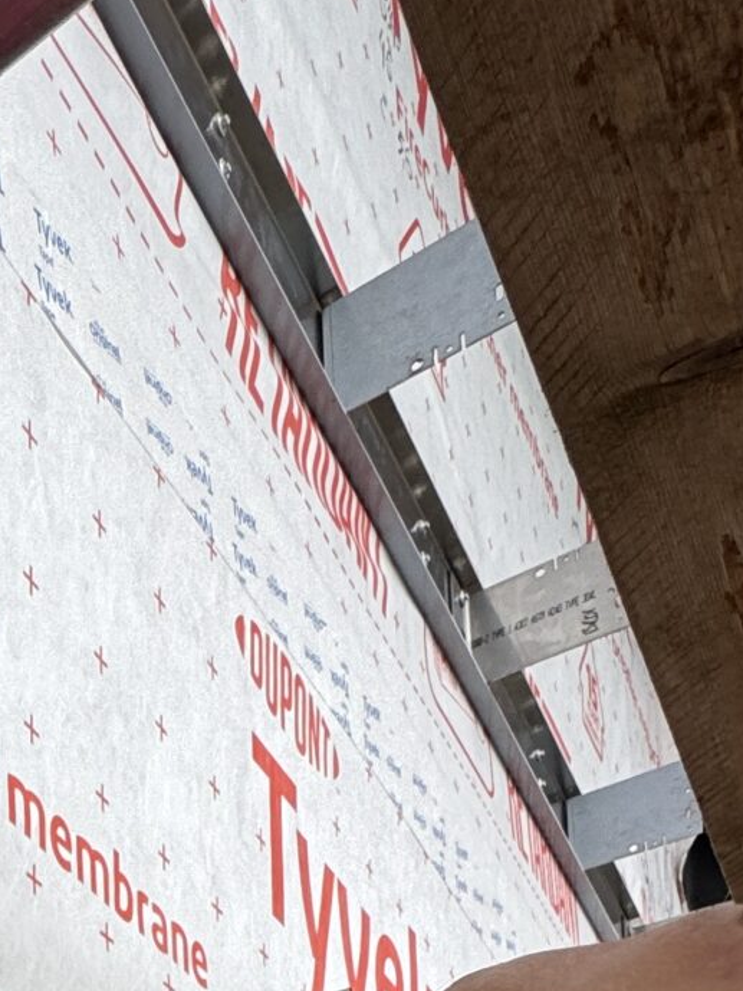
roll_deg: +0.2
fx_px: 1488
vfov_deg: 25.9
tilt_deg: +6.7
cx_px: -356
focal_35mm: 52
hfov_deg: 23.0
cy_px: 1532
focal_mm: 2.22
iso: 40
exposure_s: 1/271
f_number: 2.2
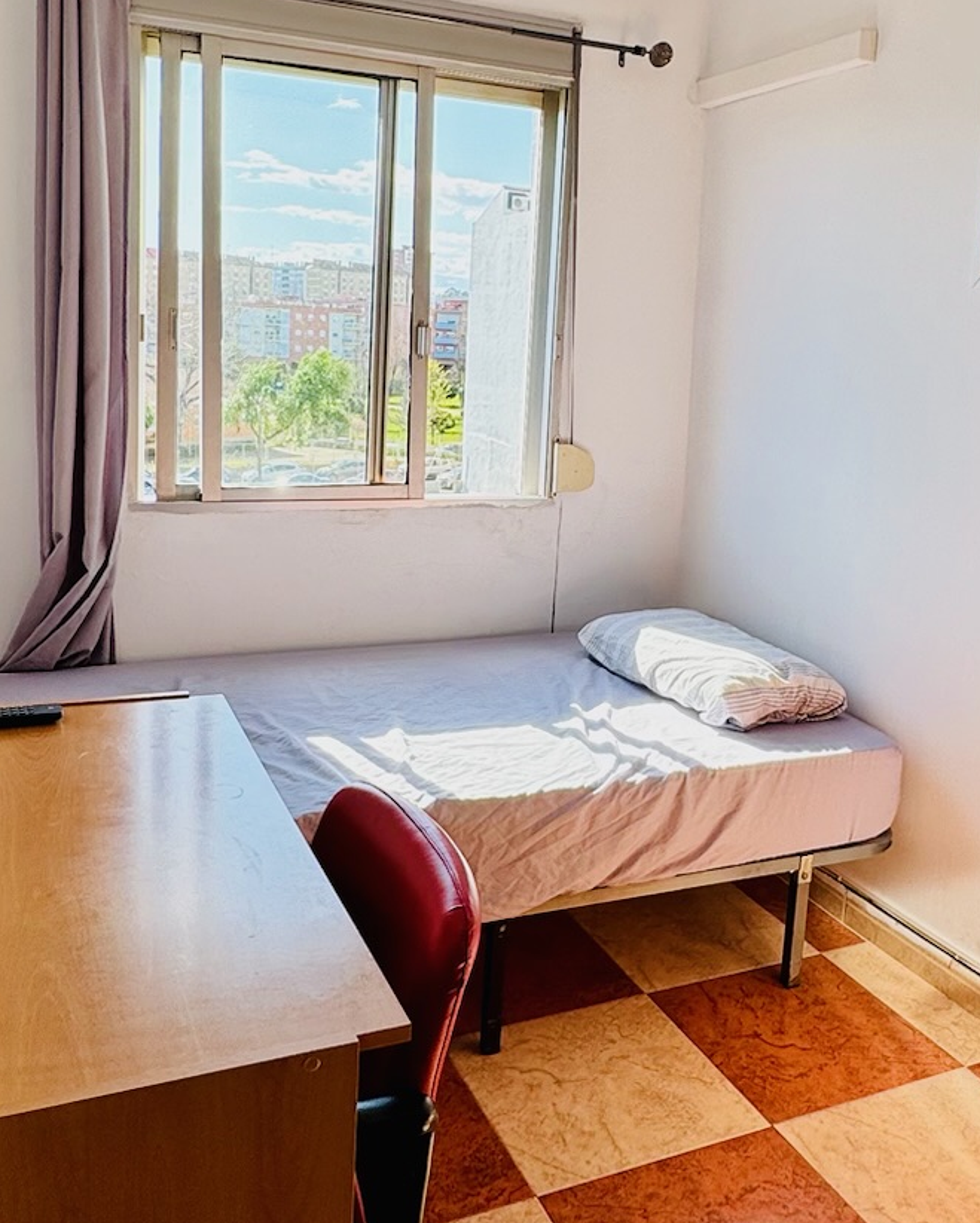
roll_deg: -3.2
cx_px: 593
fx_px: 1232
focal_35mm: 34
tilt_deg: -8.1
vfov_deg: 52.6
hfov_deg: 43.1
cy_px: 508
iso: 40
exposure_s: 1/403
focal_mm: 2.22
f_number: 2.2
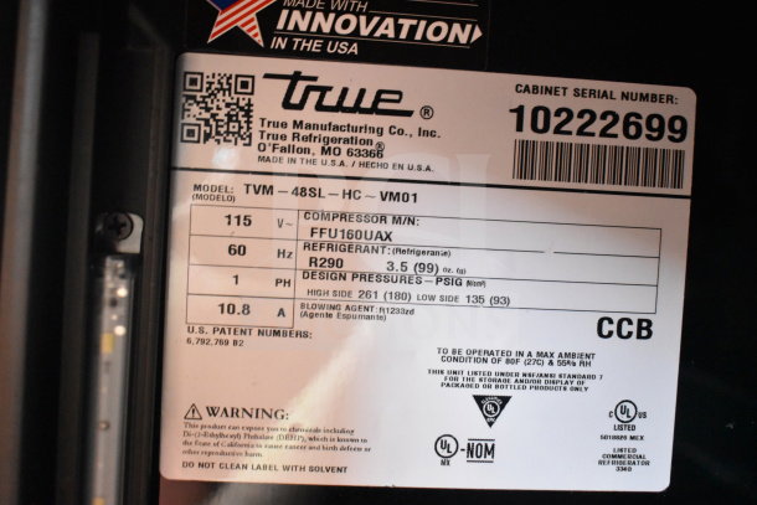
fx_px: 883
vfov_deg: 31.9
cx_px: 378
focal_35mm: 42
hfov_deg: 46.4
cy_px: 252
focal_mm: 28
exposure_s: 1/80
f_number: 4.5
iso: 6400
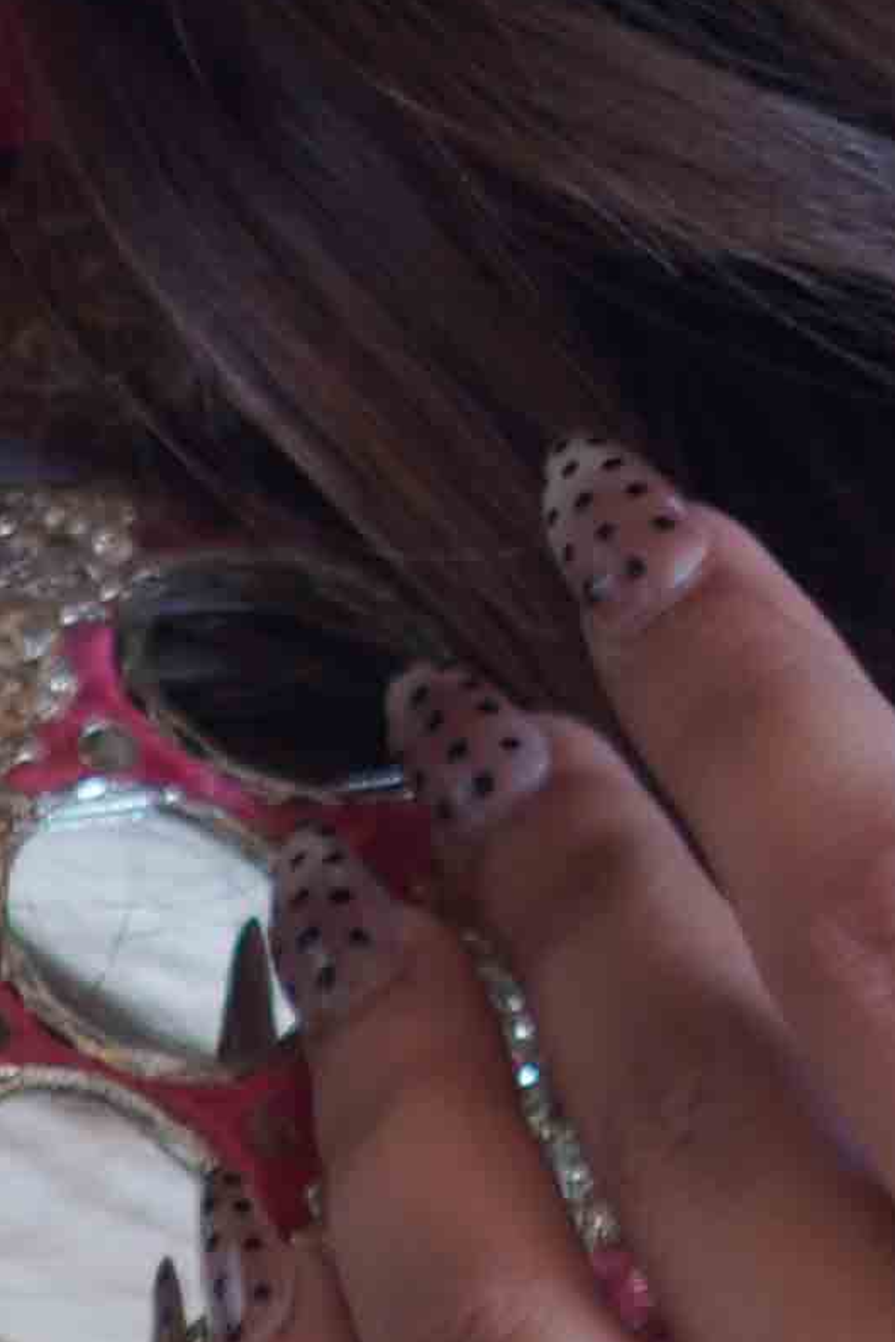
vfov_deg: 5.2
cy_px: 3543
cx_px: -1170
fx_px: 14132
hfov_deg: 3.6
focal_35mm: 379
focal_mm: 50
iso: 160
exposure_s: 1/125
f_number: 1.8
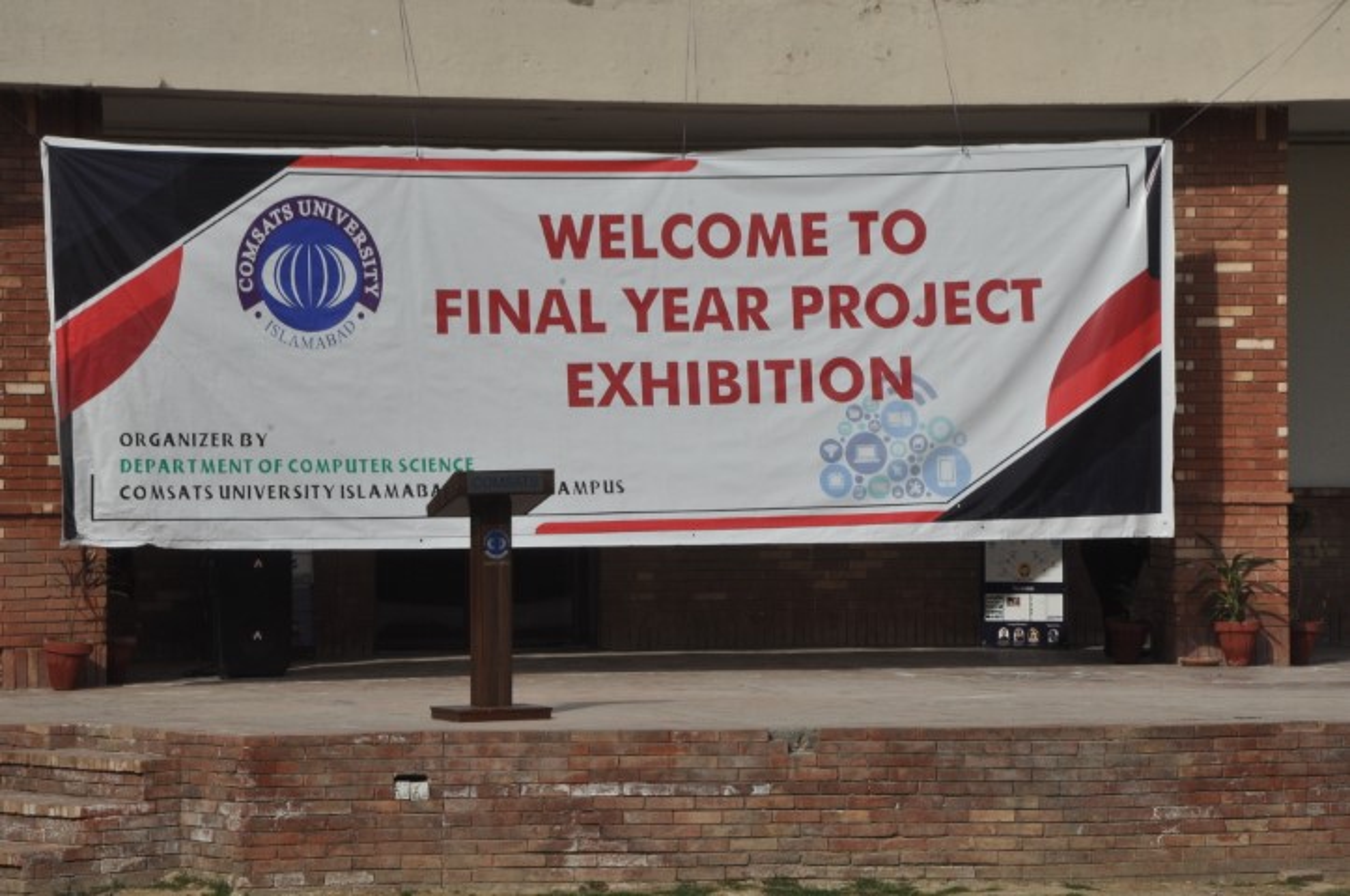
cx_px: 675
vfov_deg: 8.7
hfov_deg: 13.1
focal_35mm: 158
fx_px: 5898
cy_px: 448
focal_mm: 105
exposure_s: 1/200
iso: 400
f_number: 25
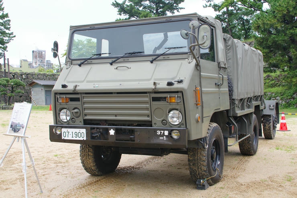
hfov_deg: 42.8
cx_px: 148
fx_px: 379
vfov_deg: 29.2
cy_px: 99
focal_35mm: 46
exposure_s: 1/250
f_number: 8
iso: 800
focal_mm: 30
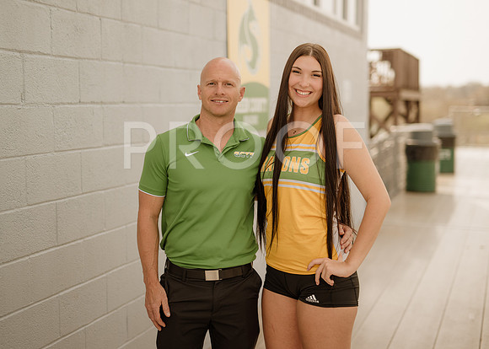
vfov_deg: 27.0
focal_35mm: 52
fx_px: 727
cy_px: 174
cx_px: 227
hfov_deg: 37.1
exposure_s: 1/4000
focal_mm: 50
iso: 320
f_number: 3.2
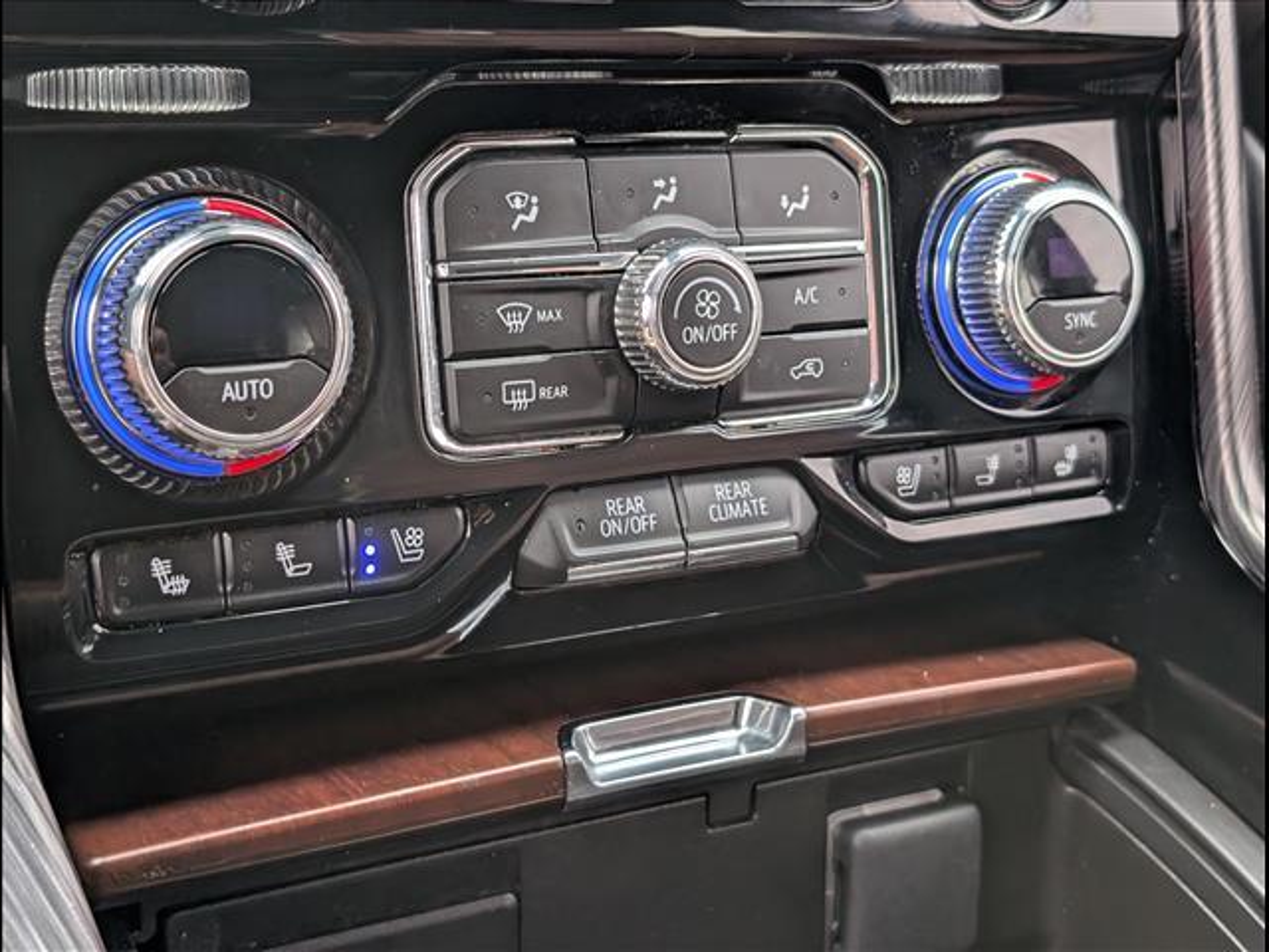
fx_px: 1796
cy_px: 476
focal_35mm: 49
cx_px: 634
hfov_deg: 38.9
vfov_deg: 29.7
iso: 216
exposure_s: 1/101
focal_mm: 6.9
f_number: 1.68
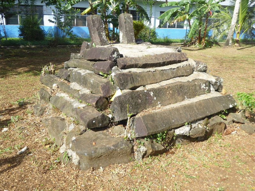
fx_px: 243
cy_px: 96
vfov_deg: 42.9
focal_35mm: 33
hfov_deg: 55.4
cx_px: 128
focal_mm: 5.8
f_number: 3.6
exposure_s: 1/250
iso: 80
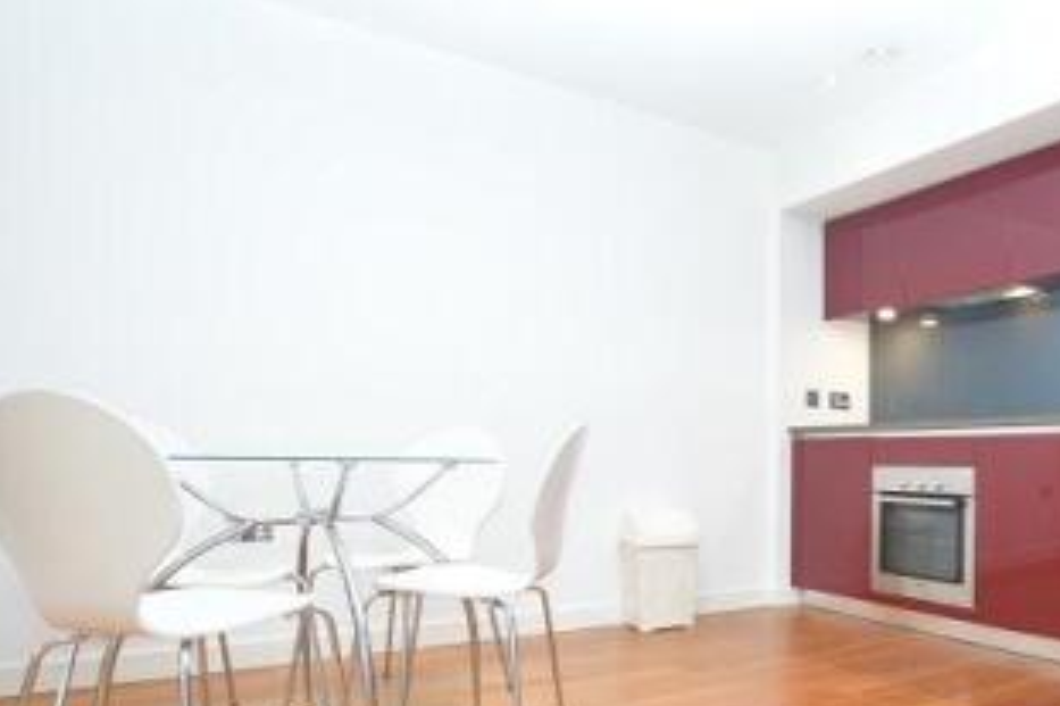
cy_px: 476
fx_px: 776
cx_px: 746
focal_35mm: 26
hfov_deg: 65.9
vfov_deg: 48.0
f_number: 4.5
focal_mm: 11.5
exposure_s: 1/80
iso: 800
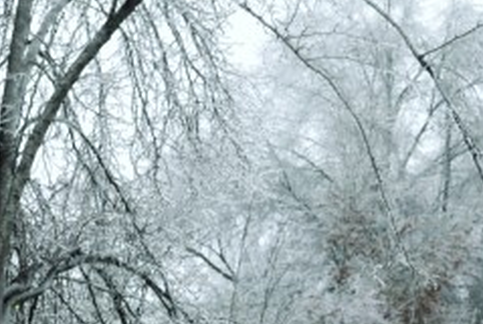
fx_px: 3278
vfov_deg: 5.6
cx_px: 117
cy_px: 548
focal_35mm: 244
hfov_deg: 8.4
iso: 560
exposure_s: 1/15
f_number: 6.3
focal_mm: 38
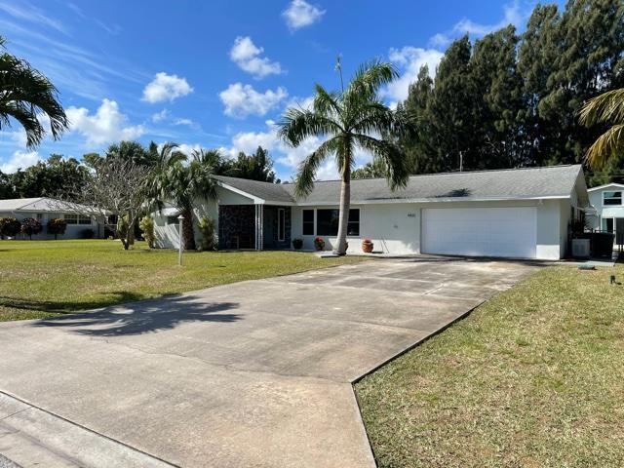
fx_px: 469
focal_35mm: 26
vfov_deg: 53.1
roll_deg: +0.0
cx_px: 312
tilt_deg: -0.1
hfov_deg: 67.3
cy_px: 234
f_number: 1.6
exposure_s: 1/3861
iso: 32
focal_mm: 4.2
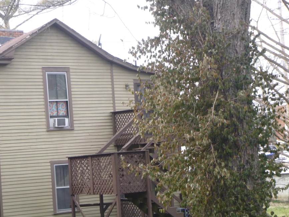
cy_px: 149
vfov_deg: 17.1
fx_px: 718
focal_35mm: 86
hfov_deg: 22.6
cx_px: 85
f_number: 5.1
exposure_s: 1/80
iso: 160
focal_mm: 10.4
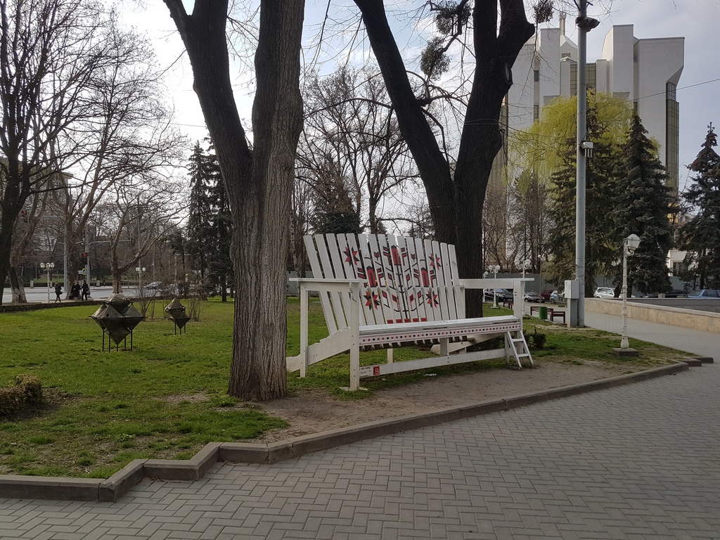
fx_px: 541
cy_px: 270
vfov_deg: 53.1
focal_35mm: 26
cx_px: 360
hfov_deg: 67.3
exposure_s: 1/1284
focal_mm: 4.2
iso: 40
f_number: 1.7
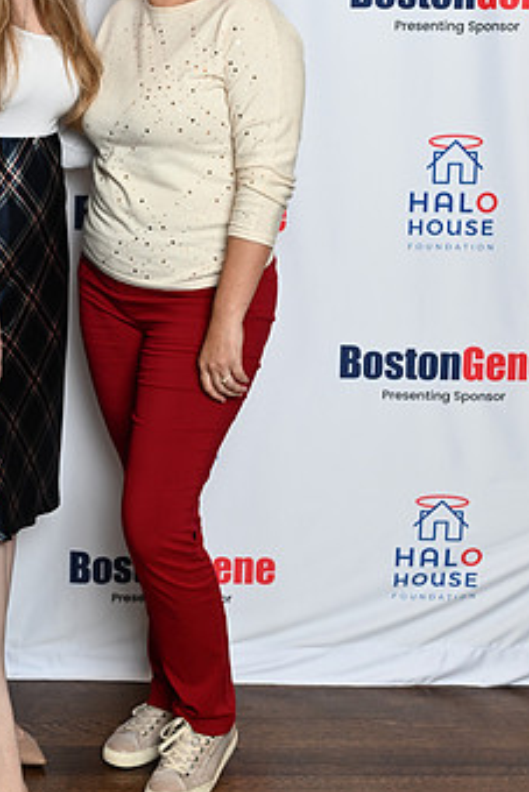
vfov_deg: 24.7
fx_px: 1805
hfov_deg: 16.5
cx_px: 83
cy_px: 289
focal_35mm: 82
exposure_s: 1/60
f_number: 3.5
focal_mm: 48
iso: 200
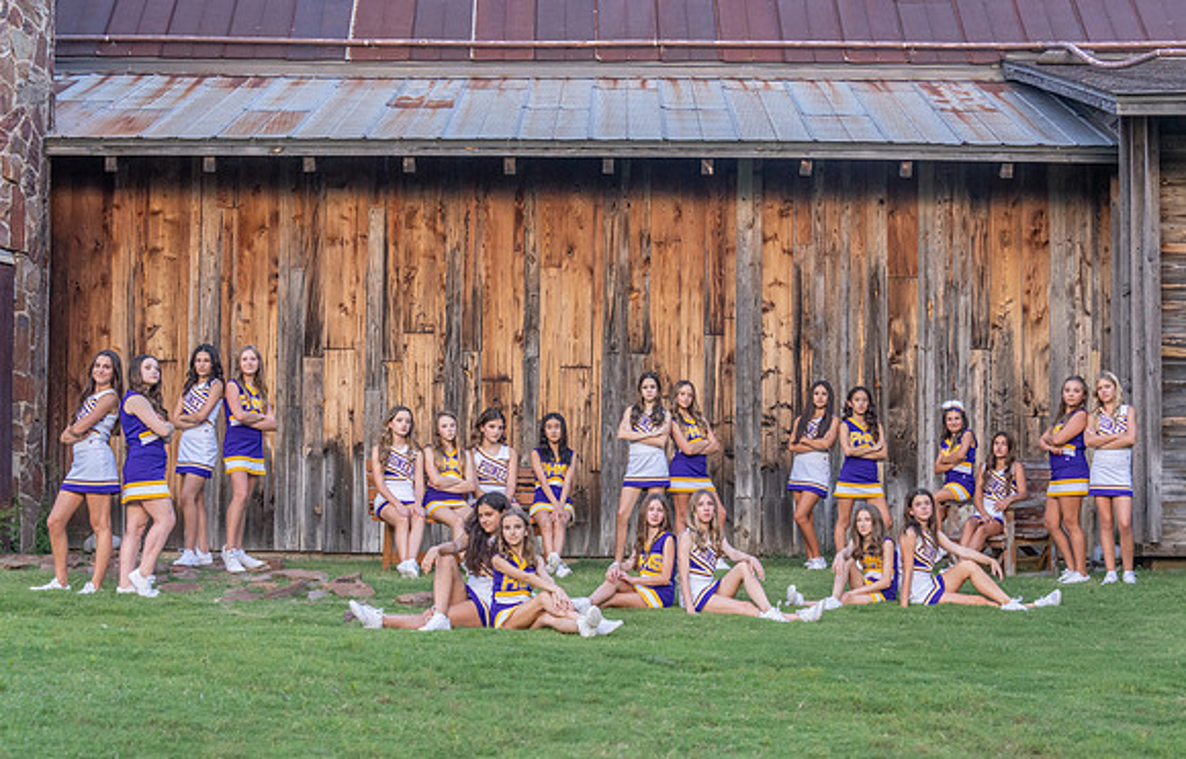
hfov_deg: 26.6
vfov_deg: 17.2
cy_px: 412
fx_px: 2509
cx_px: 618
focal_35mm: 77
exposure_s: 1/320
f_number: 5
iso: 2000
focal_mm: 70
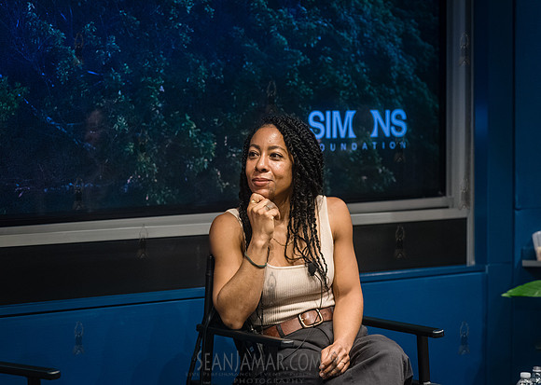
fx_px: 2030
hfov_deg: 15.2
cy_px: 187
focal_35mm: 132
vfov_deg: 10.8
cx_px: 248
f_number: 3.5
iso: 5000
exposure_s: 1/200
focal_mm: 120
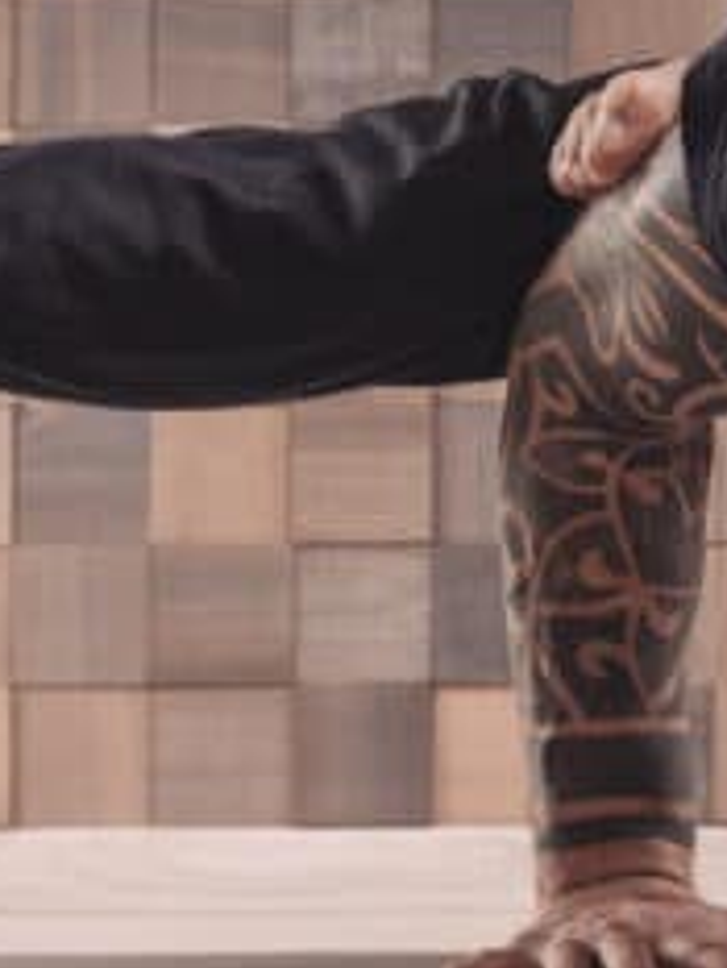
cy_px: 337
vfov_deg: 9.4
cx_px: 972
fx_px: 5903
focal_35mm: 211
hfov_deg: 7.0
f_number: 5.6
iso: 200
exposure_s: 1/160
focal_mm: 50
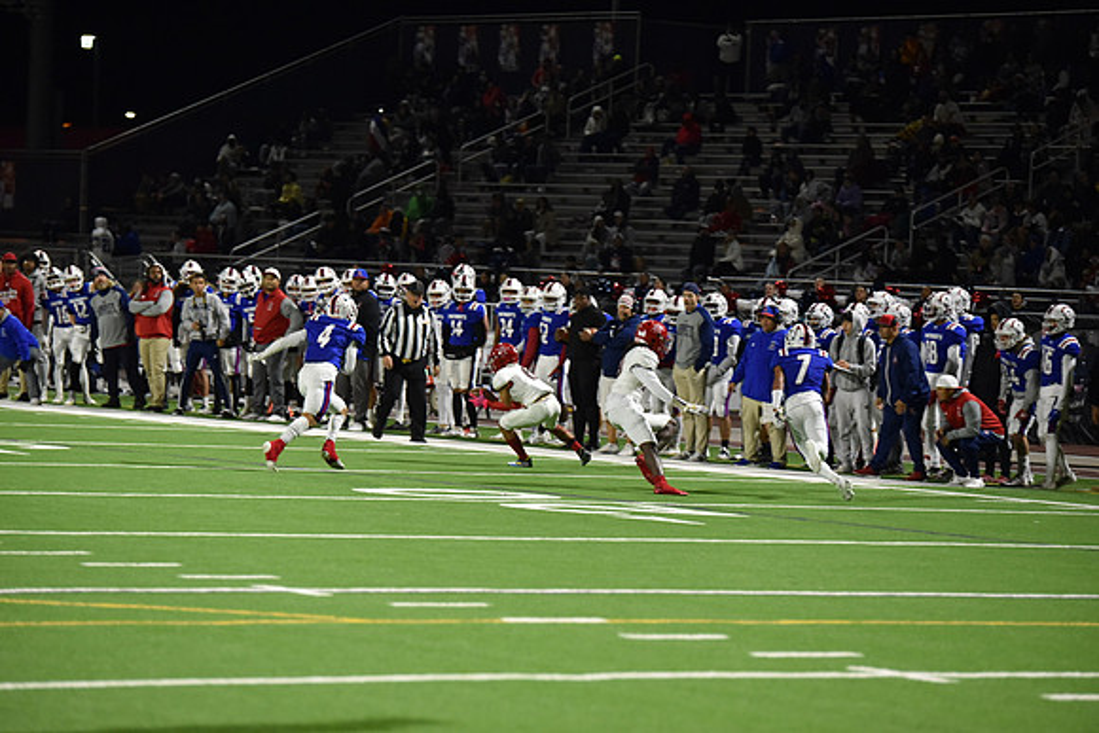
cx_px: 550
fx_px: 4733
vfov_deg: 8.9
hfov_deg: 13.2
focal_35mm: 155
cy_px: 366
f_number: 2.8
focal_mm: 155
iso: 3200
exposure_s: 1/500
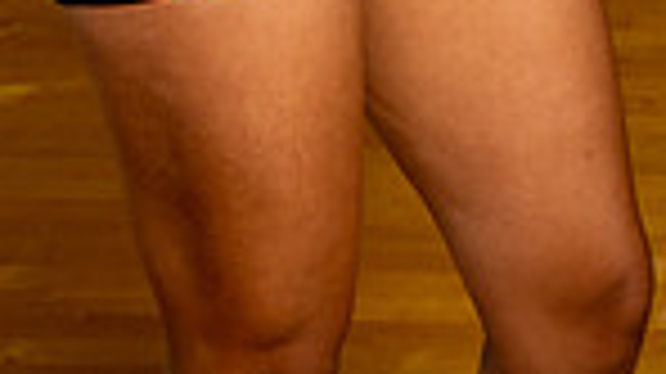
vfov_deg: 6.8
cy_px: -635
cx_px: 270
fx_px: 2929
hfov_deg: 13.0
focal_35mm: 166
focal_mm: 52
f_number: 7.1
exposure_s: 1/250
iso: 400
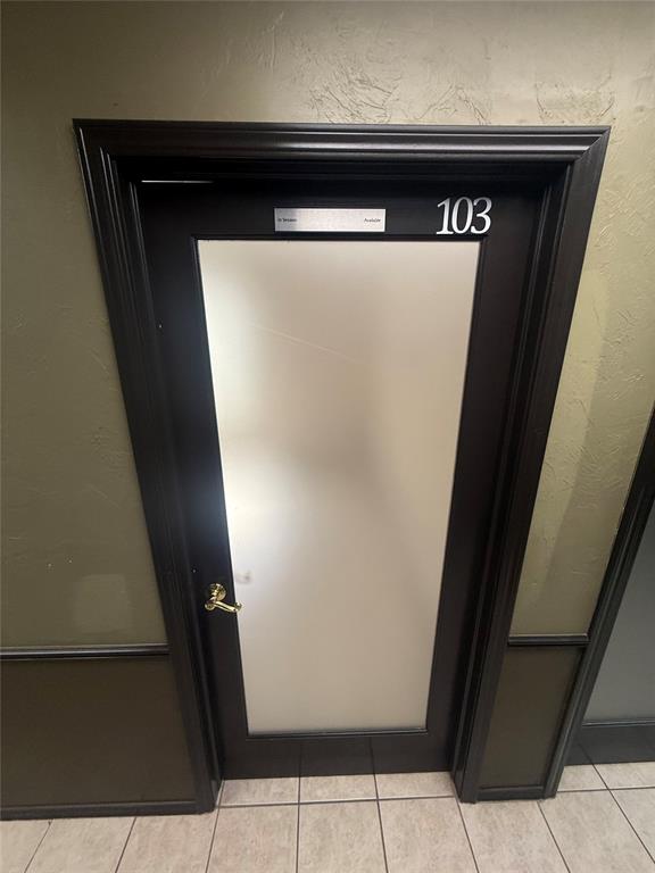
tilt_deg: -15.9
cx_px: 328
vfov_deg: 102.1
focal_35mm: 14
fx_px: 353
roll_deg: -1.6
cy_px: 436
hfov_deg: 85.7
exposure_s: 1/120
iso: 200
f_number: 2.2
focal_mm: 2.22
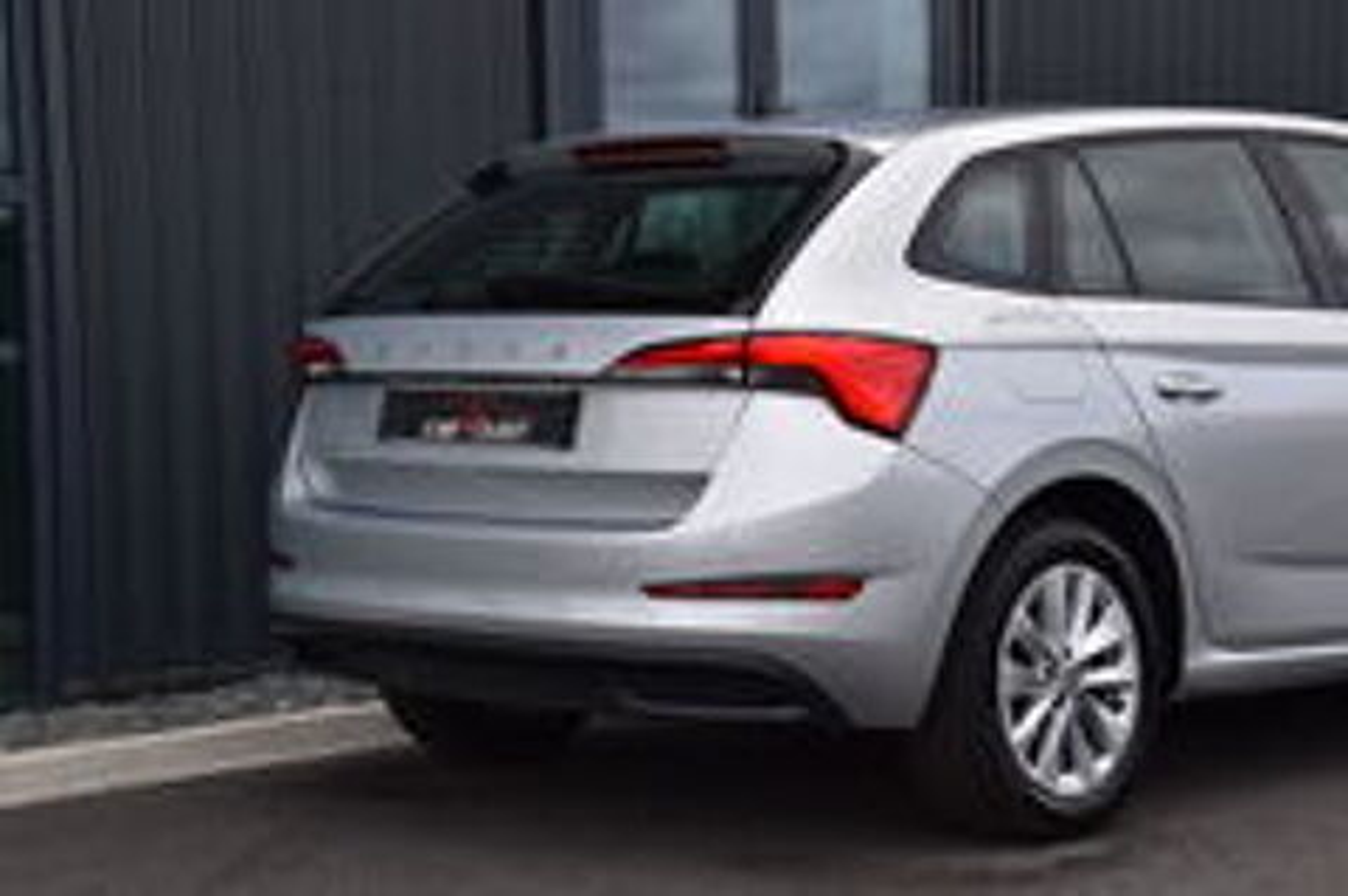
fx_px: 2918
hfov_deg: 26.0
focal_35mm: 78
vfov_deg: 17.5
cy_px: 448
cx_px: 674
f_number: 10
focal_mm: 52
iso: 400
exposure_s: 1/250
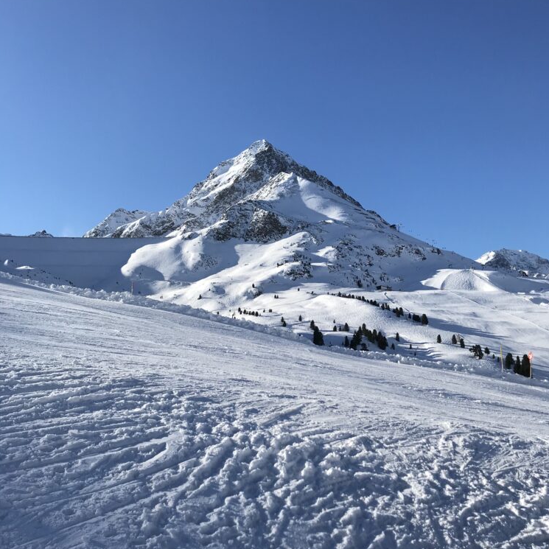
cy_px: 321
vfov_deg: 48.2
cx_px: 281
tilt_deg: +4.5
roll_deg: +4.7
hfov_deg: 48.4
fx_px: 610
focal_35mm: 34
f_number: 1.8
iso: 20
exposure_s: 1/4566
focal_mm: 3.99
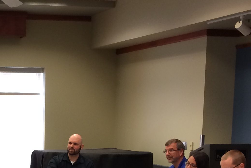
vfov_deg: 14.0
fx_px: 662
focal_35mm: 95
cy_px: 192
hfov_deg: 20.6
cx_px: -12
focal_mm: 4.15
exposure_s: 1/30
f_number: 2.2
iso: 100
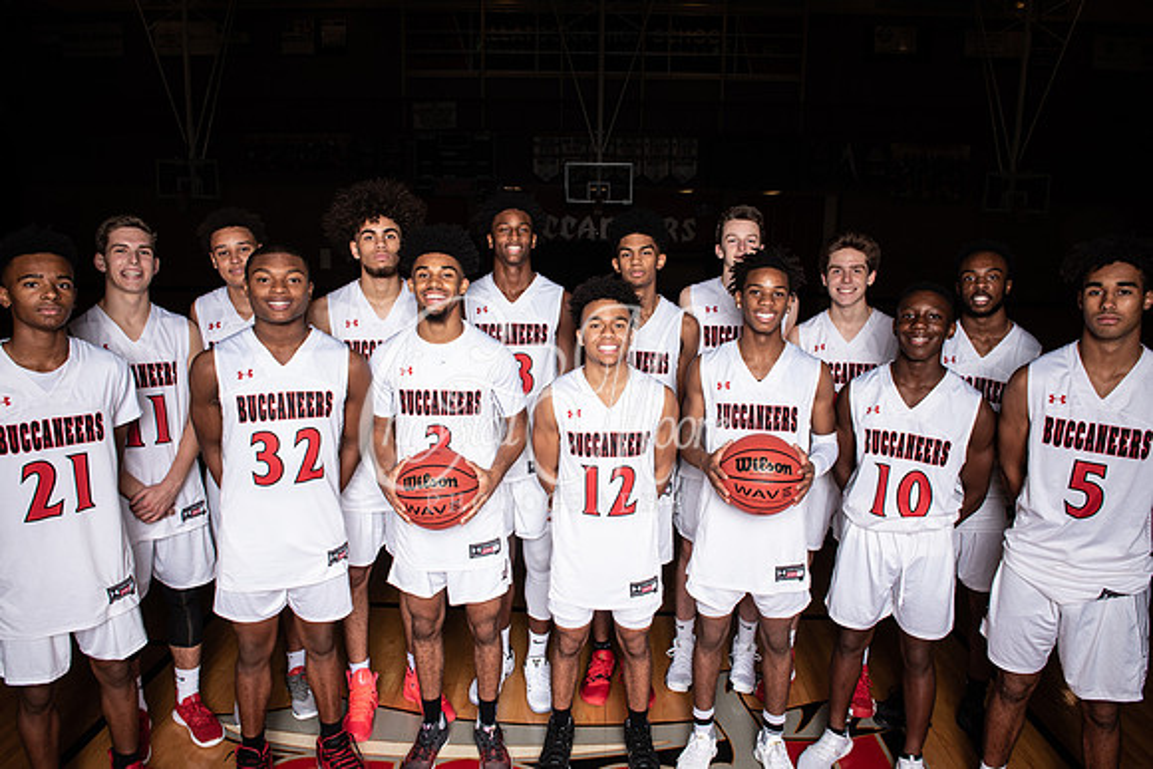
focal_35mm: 24
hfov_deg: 73.7
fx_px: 769
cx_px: 576
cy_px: 384
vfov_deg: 53.2
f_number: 14
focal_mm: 24
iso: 320
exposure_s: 1/200
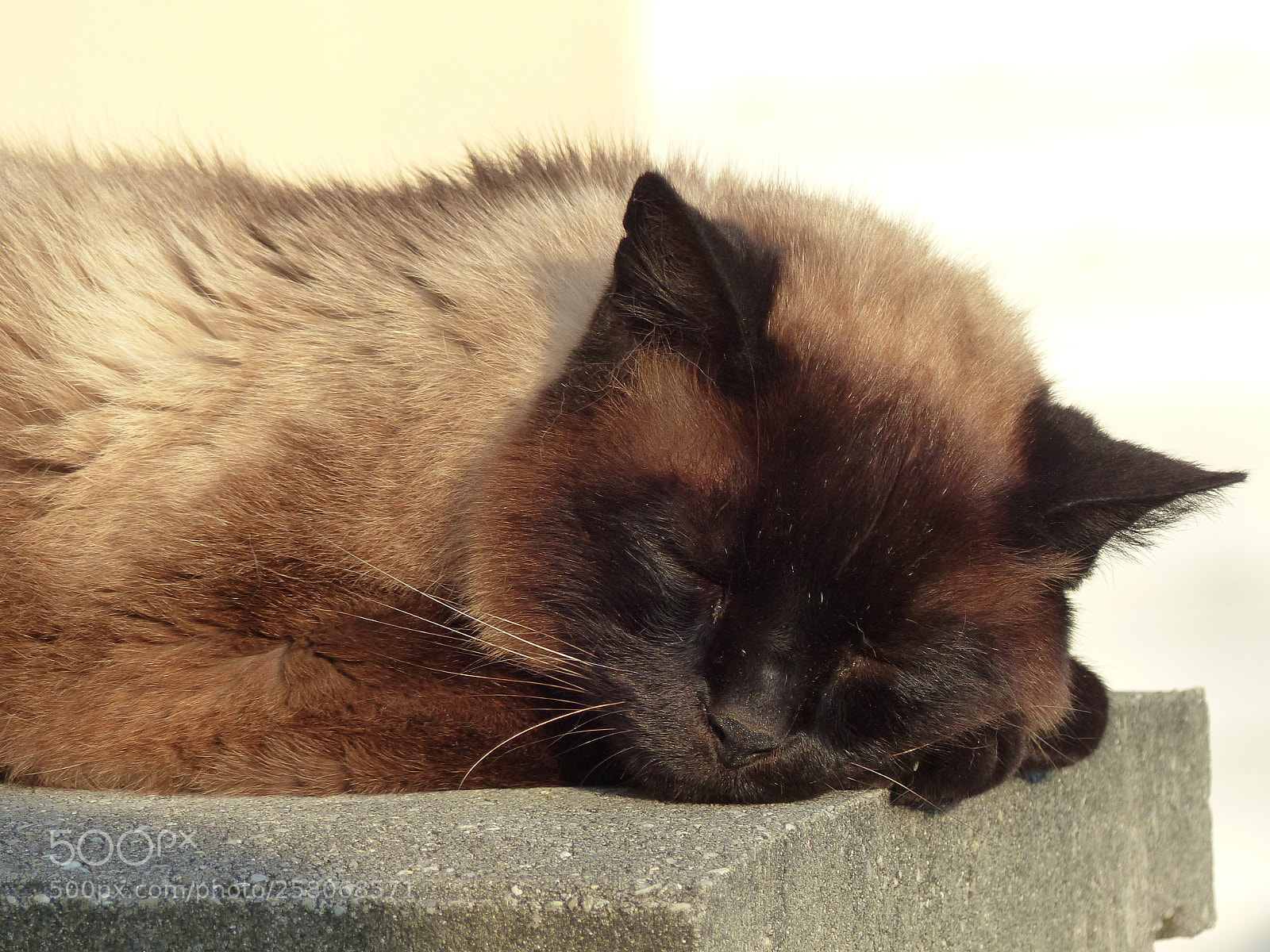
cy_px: 476
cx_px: 635
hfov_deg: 3.4
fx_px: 21132
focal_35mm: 576
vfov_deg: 2.6
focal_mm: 103.7
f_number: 4
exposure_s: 1/500
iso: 160
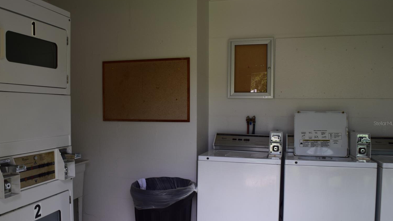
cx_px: 188
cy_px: 123
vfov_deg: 38.9
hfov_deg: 64.3
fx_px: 313
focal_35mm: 30
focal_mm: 18
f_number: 9
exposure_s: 1/100
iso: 400
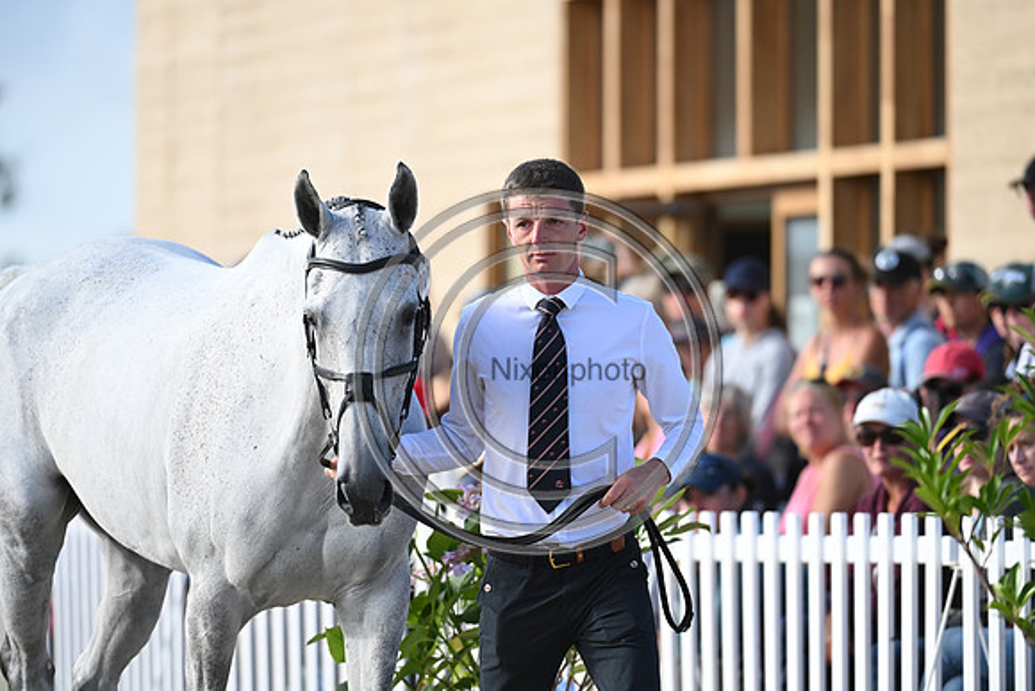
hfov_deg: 6.1
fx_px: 9777
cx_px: 518
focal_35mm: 340
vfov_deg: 4.0
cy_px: 346
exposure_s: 1/1600
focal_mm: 340
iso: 720
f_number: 5
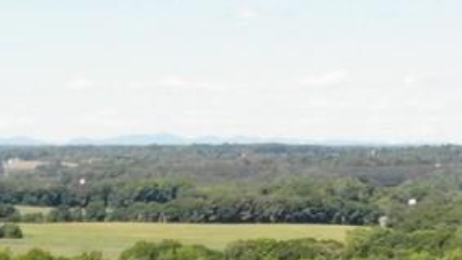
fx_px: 2315
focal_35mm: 189
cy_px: 1114
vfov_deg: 5.4
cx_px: -379
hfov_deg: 10.7
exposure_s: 1/632
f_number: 2.8
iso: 100
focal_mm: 4.5
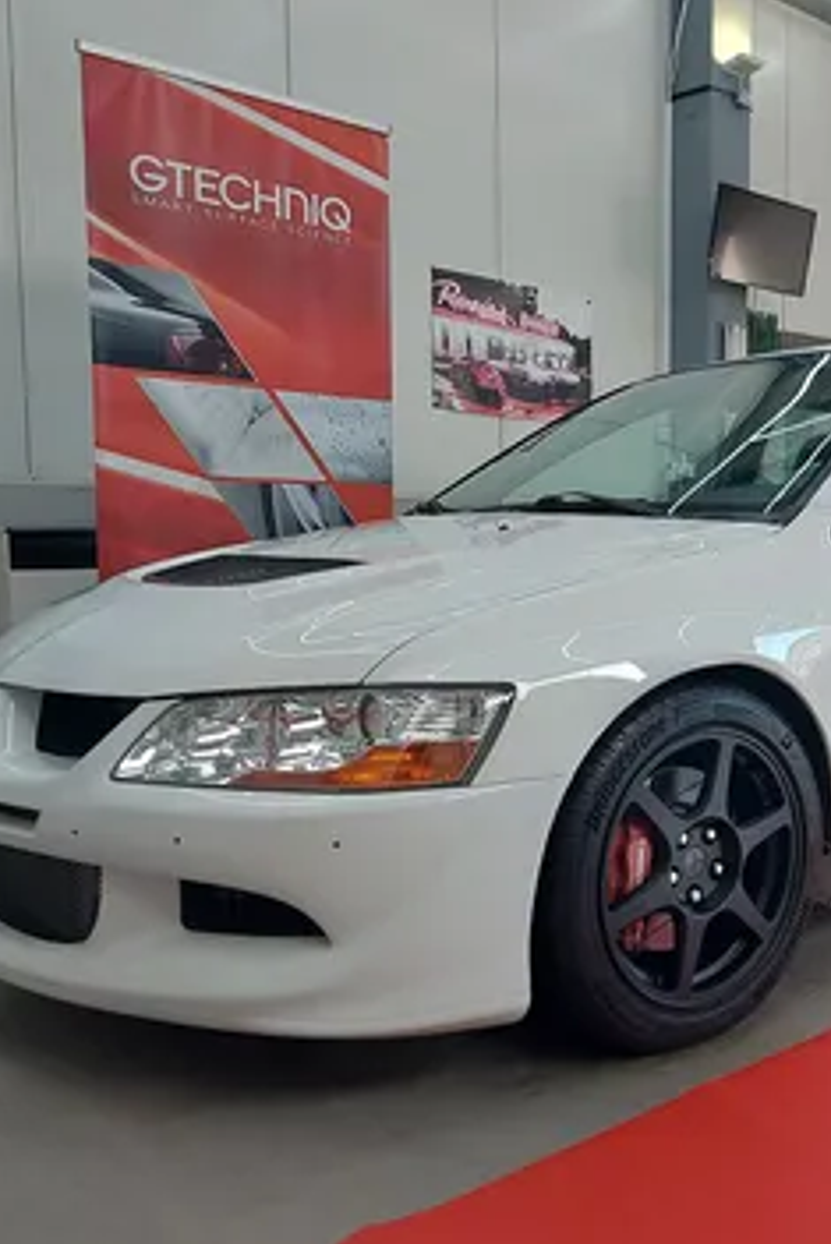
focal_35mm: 34
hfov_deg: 37.0
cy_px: 633
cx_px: 707
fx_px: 1176
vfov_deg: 55.8
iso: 40
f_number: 1.8
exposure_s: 1/100
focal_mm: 5.23
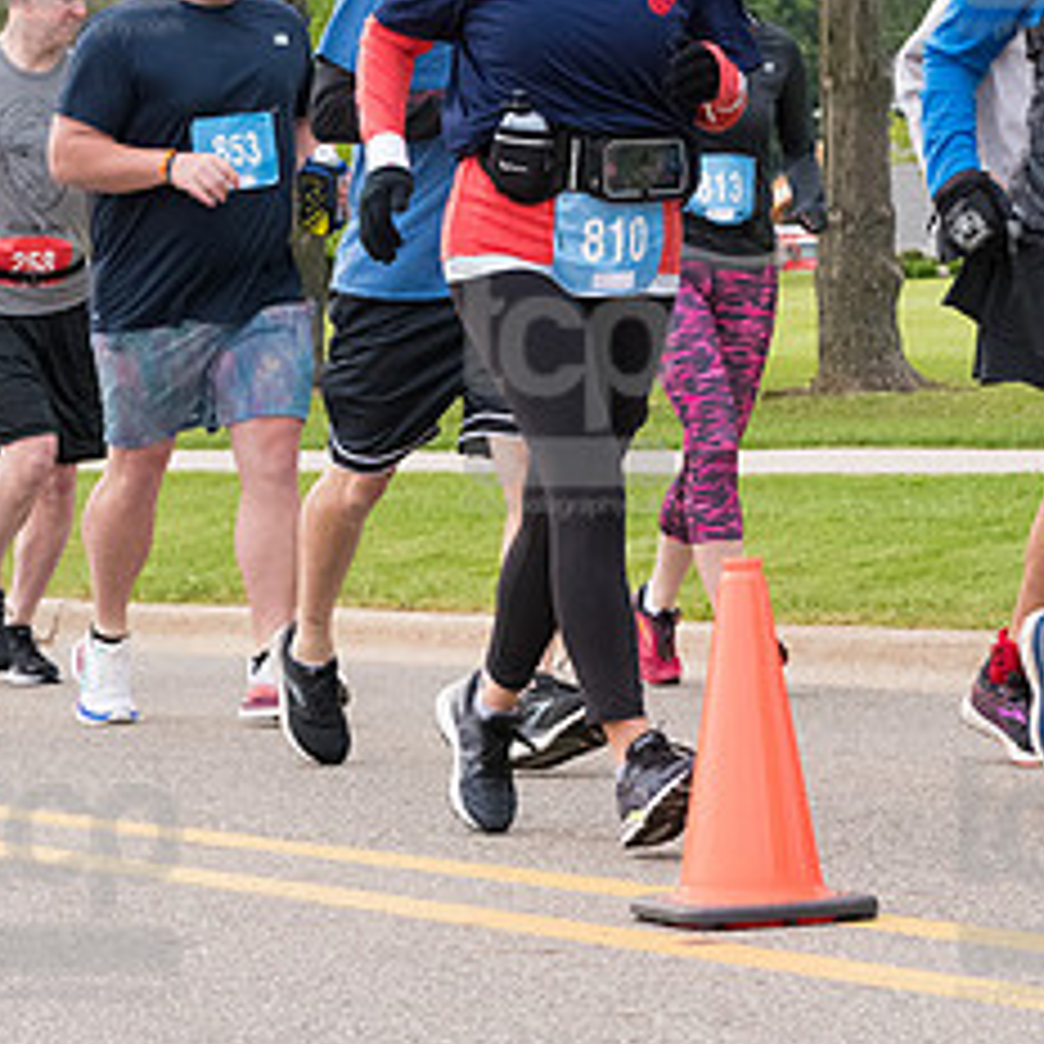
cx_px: 569
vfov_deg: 10.1
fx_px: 5903
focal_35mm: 173
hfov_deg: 10.1
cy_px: 392
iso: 4000
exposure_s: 1/1600
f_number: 7.1
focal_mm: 70
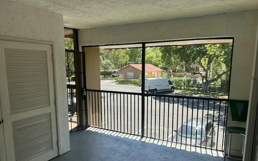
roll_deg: +0.3
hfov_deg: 66.5
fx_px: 197
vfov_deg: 44.3
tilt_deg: -8.6
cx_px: 129
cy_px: 98
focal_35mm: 28
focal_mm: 5.7
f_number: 1.5
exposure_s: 1/670
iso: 50
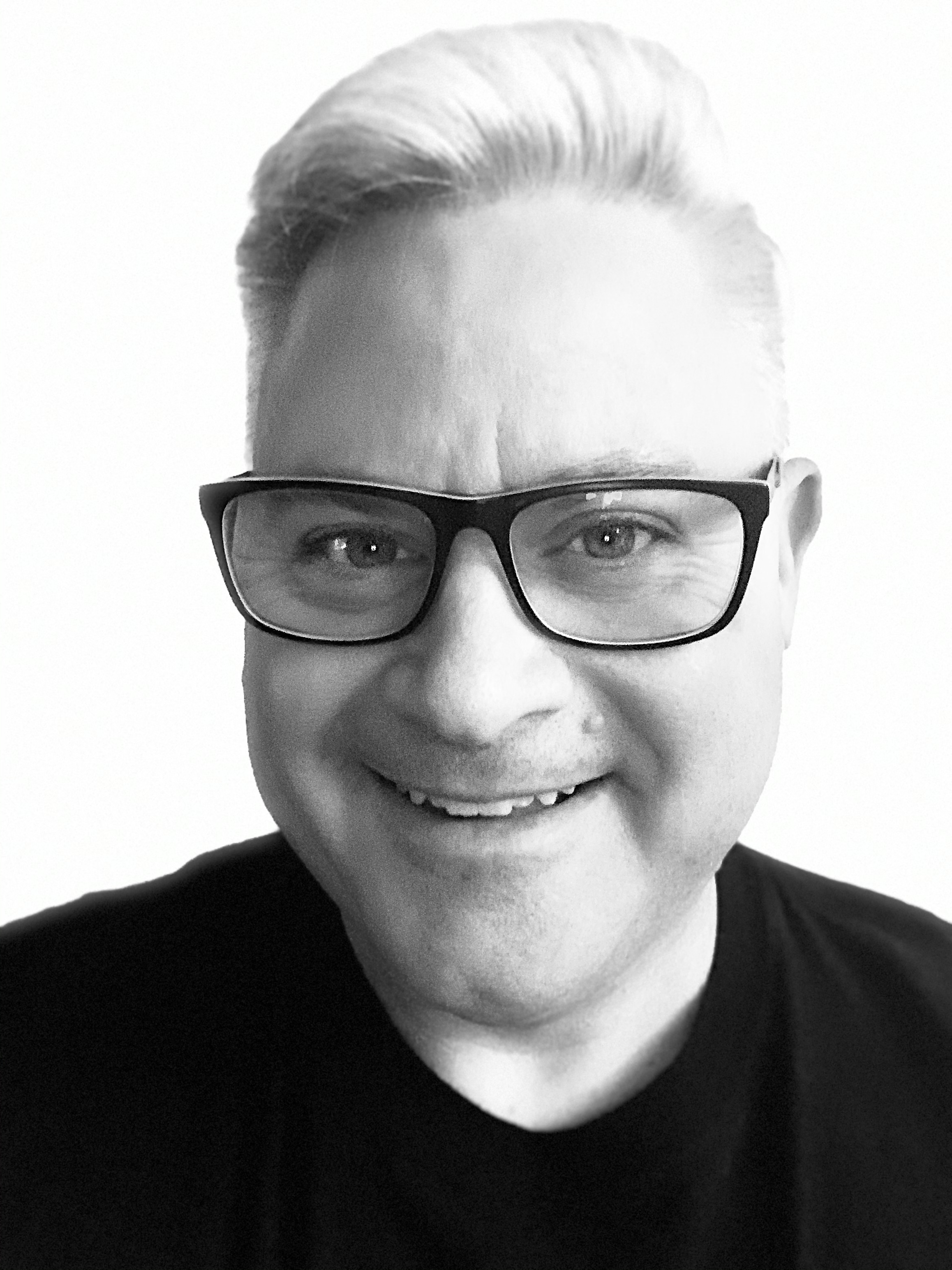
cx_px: 476
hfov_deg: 44.2
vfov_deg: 56.8
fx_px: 1173
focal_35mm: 32
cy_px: 635
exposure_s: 1/15
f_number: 2.2
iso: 1000
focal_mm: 2.87
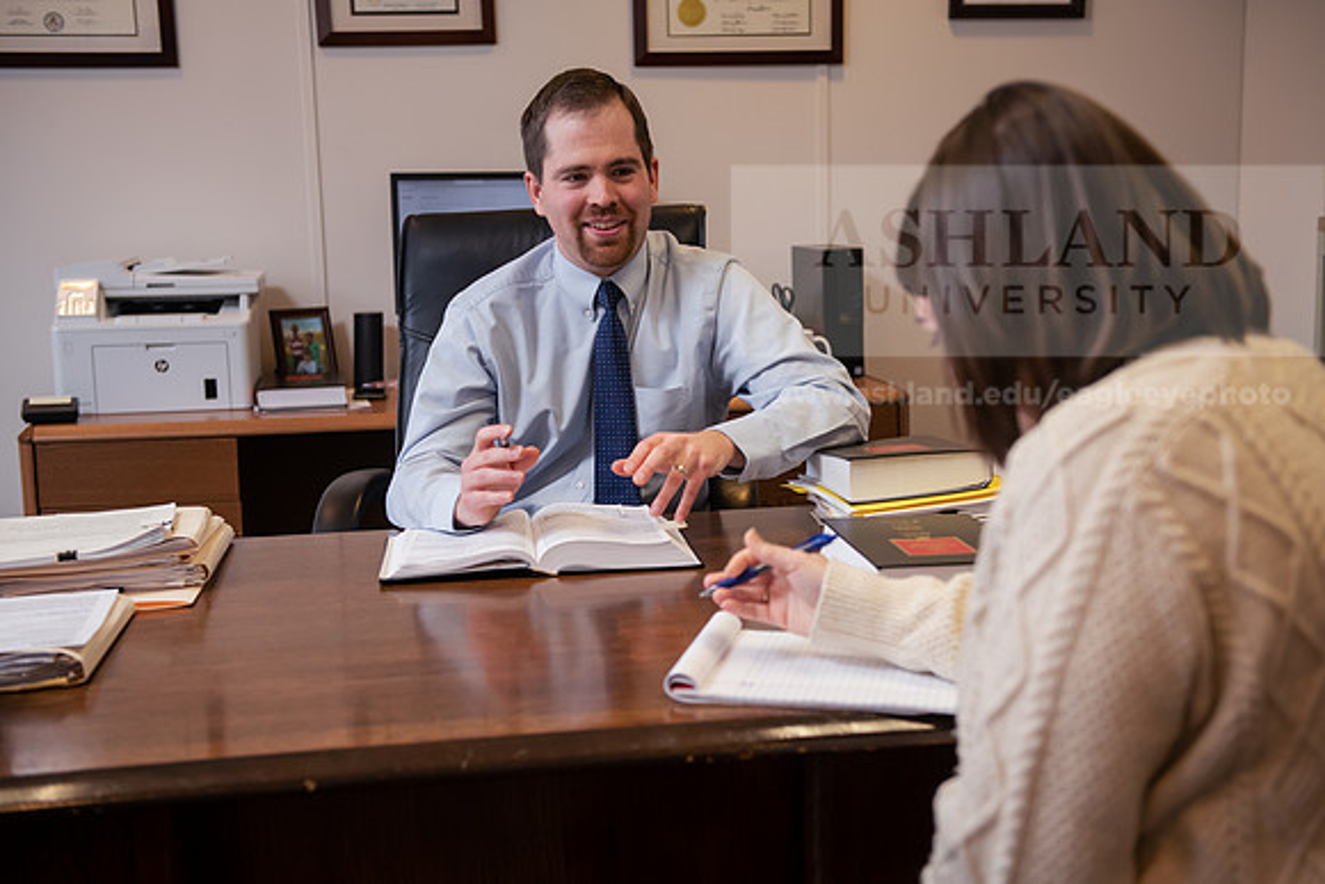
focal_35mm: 48
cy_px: 442
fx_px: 1767
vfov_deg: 28.1
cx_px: 662
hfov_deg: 41.1
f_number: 3.5
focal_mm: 48
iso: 1000
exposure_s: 1/160
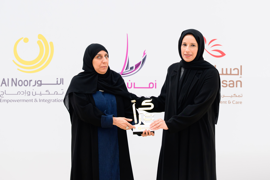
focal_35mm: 120
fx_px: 900
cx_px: 135
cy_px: 90
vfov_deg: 11.4
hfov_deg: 17.1
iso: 1000
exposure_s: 1/500
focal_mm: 120
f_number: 4
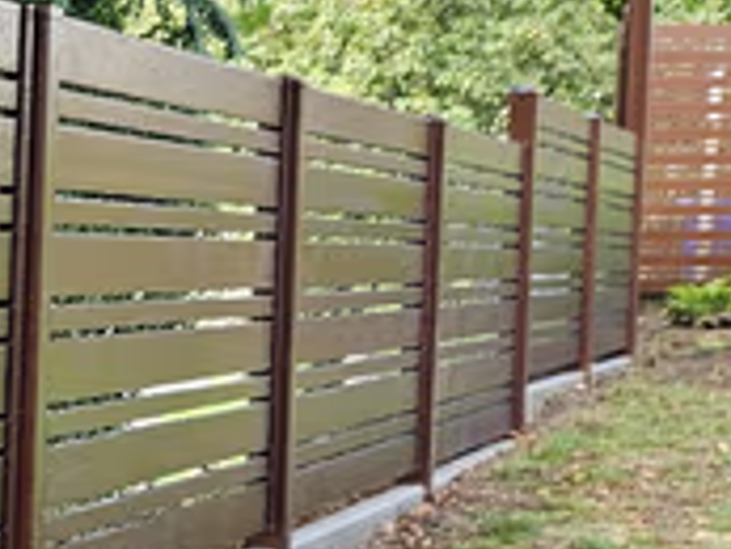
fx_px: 2874
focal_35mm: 136
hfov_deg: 10.9
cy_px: 443
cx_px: -1293
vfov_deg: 10.9
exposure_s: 1/218
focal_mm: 5.4
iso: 40
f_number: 1.8
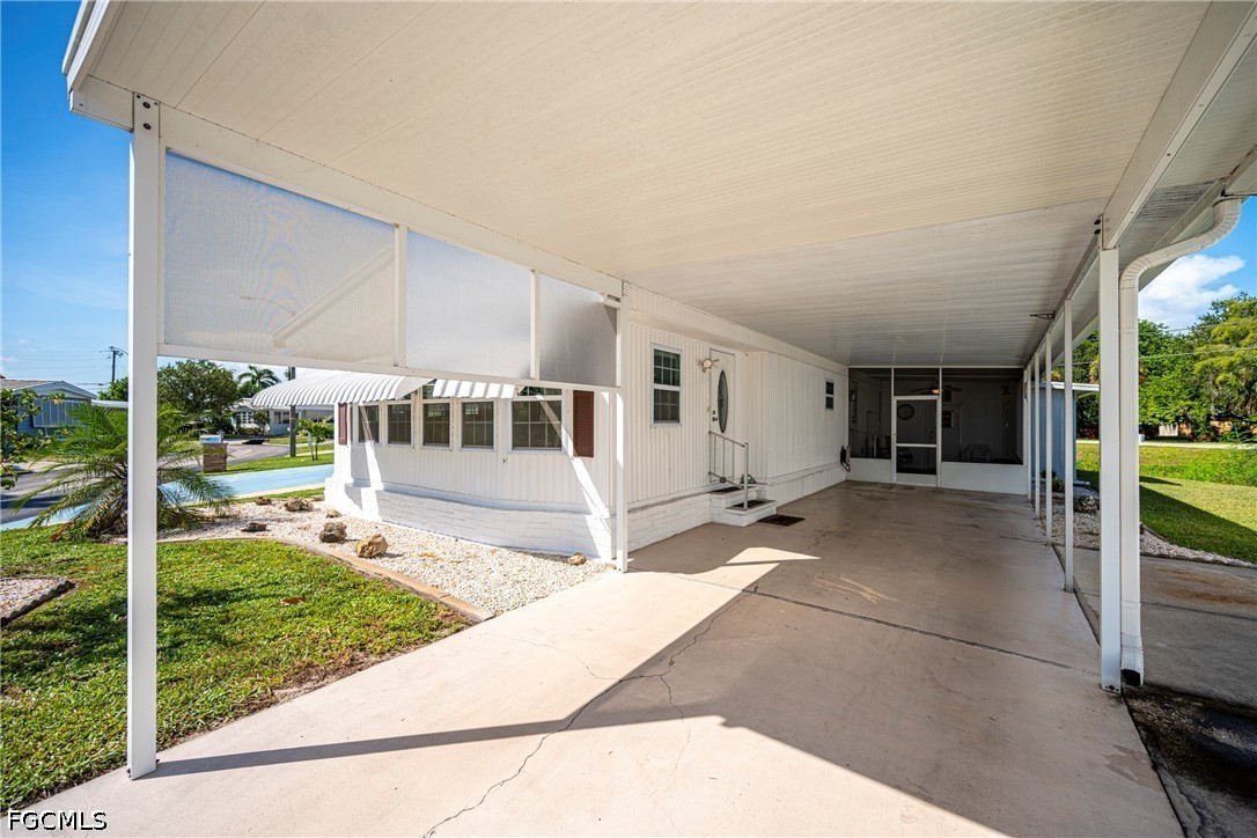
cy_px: 419
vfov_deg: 77.3
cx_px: 628
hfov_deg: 100.4
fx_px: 524
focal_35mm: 15
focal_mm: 15
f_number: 4
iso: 100
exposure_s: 1/1600
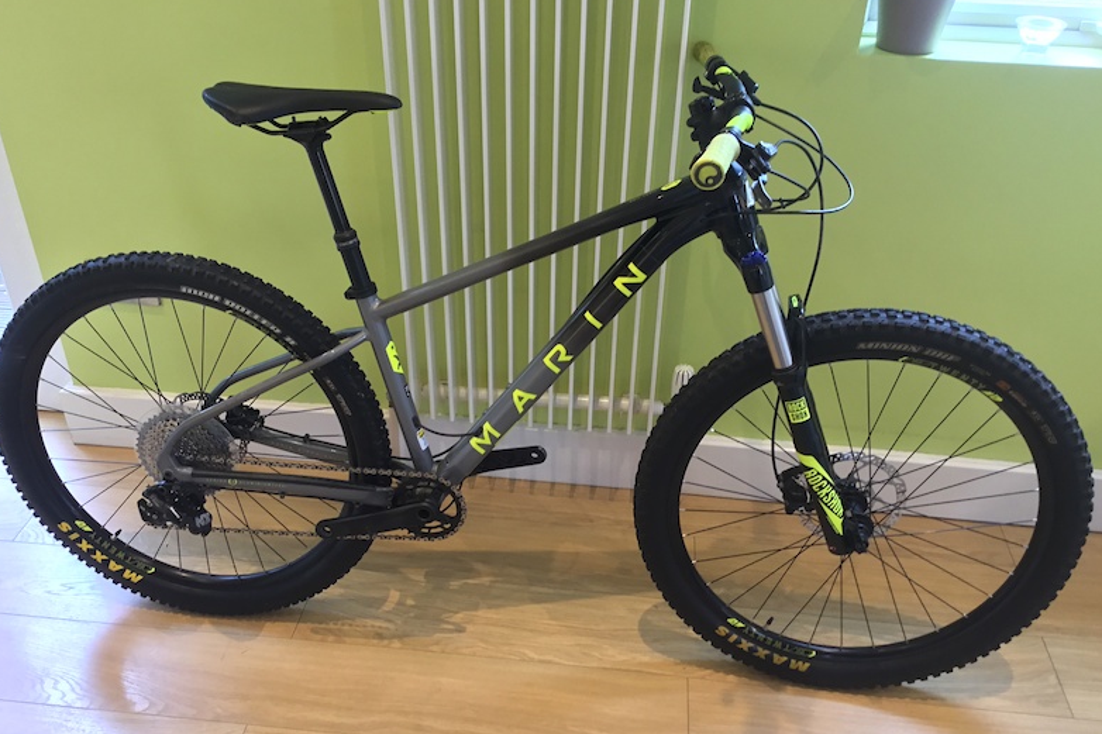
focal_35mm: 33
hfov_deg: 57.2
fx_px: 1010
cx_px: 544
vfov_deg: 39.9
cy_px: 404
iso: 64
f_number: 2.4
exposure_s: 1/33
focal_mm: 3.3
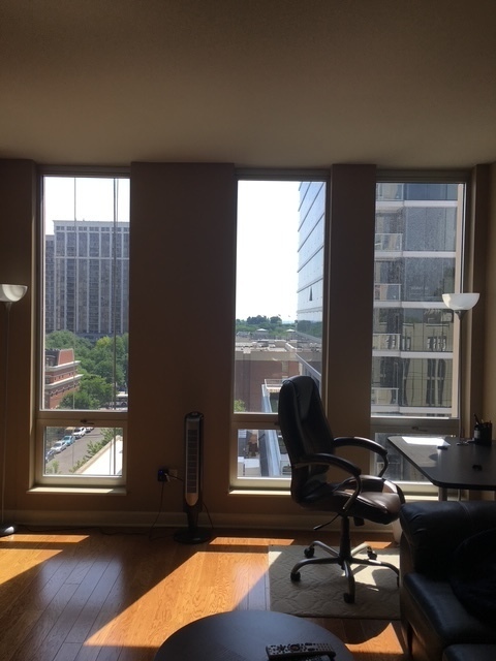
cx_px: 248
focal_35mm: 29
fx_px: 554
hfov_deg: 48.2
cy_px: 330
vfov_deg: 61.7
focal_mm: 4.15
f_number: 2.2
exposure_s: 1/279
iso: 25
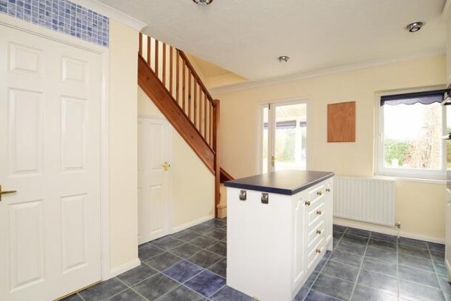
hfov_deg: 91.5
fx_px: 220
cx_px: 232
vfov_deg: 68.8
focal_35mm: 18
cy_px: 146
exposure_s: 1/5
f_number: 7.1
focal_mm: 11
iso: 400
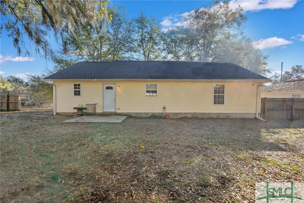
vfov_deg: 73.7
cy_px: 102
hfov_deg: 96.8
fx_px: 135
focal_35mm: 16
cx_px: 152
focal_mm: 16
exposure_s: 1/160
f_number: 9
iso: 320
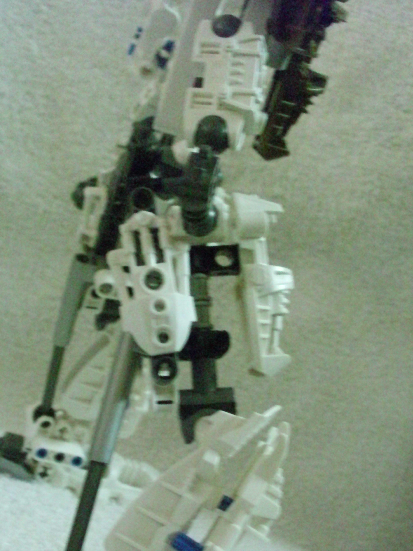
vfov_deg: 35.2
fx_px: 859
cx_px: 197
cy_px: 367
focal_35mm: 54
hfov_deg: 27.0
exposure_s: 1/28
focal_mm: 6.3
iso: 1600
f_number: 3.1
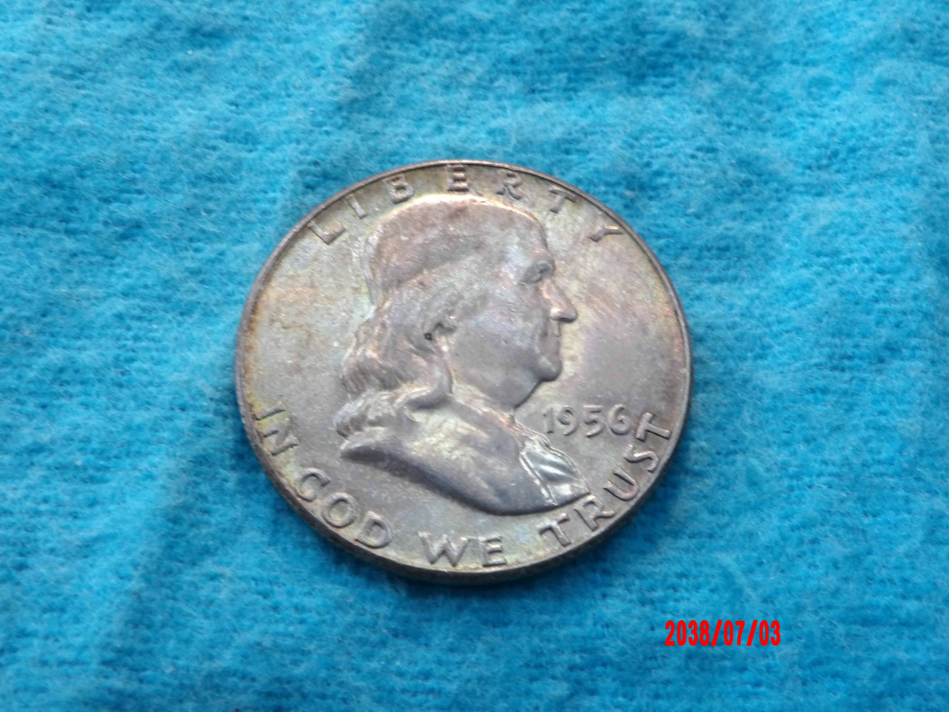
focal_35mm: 42
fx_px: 1151
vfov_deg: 34.3
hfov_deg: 44.8
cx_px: 474
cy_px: 356
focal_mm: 7.6
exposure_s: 1/15
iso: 307
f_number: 4.9
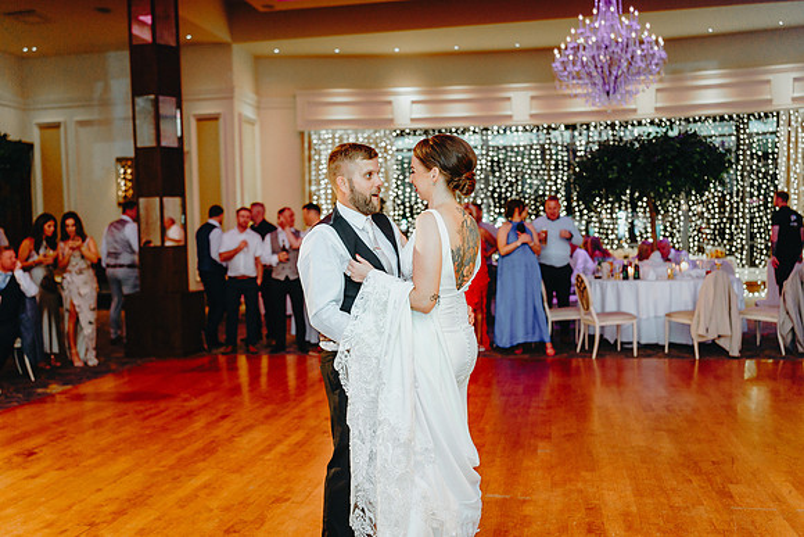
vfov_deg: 37.9
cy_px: 268
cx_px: 402
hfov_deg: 54.4
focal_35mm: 35
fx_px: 782
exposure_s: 1/250
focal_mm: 35
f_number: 2
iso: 1600
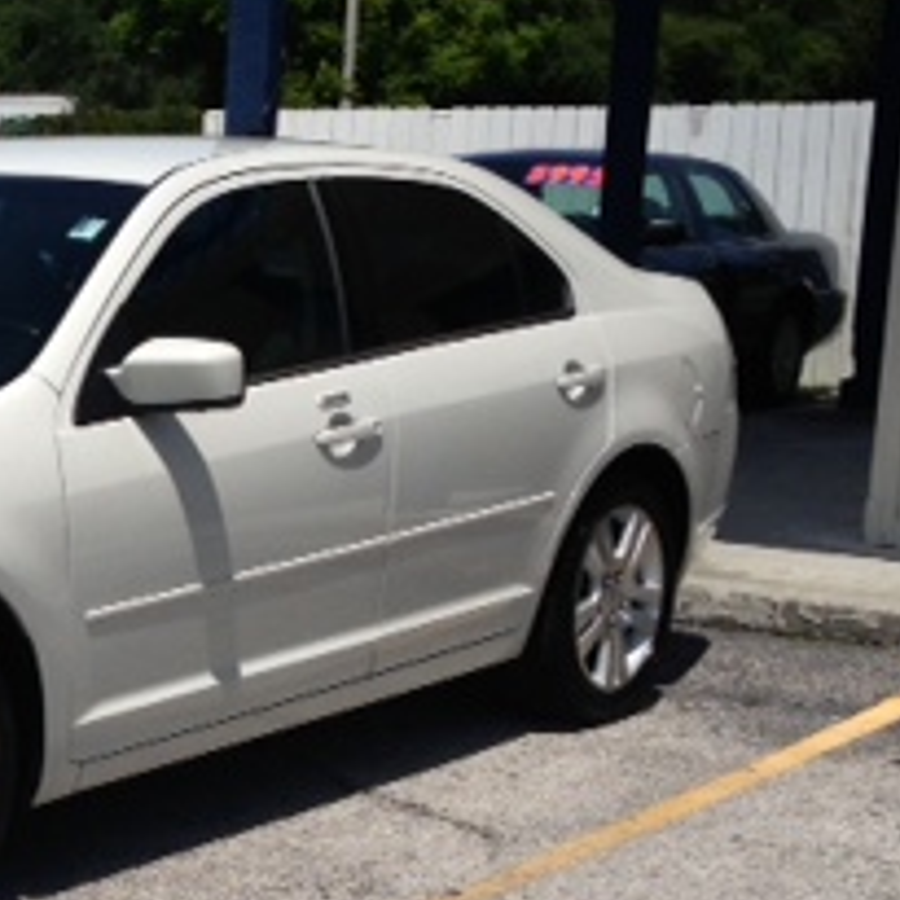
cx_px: -180
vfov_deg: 19.0
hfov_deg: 18.1
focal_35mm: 91
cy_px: 637
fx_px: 2677
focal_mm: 4.13
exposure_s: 1/3195
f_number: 2.4
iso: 50
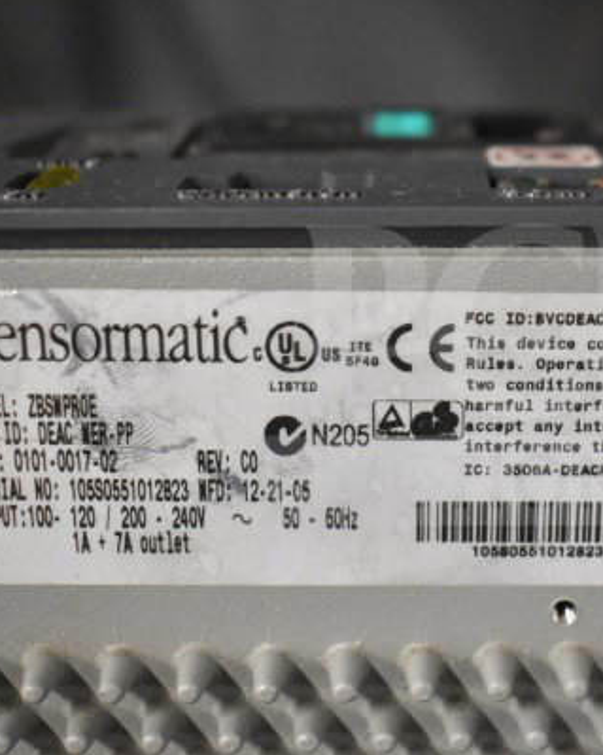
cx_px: 474
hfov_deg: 22.6
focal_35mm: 67
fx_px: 1489
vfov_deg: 28.4
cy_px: 376
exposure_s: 1/50
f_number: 4.2
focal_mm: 31
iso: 5000
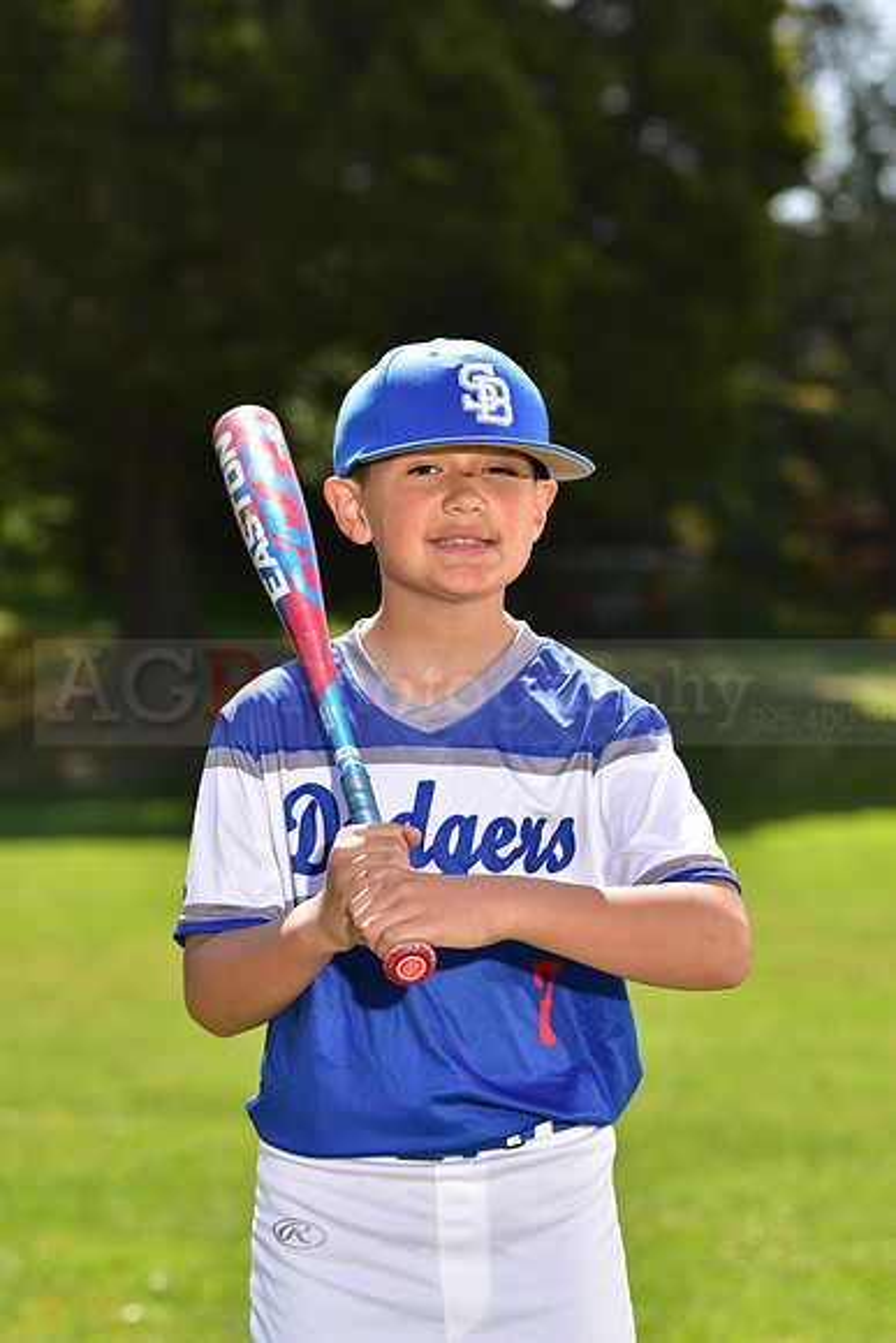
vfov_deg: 15.2
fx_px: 5037
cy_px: 672
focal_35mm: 135
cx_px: 448
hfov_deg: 10.2
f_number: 5.6
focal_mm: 135
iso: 80
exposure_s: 1/200
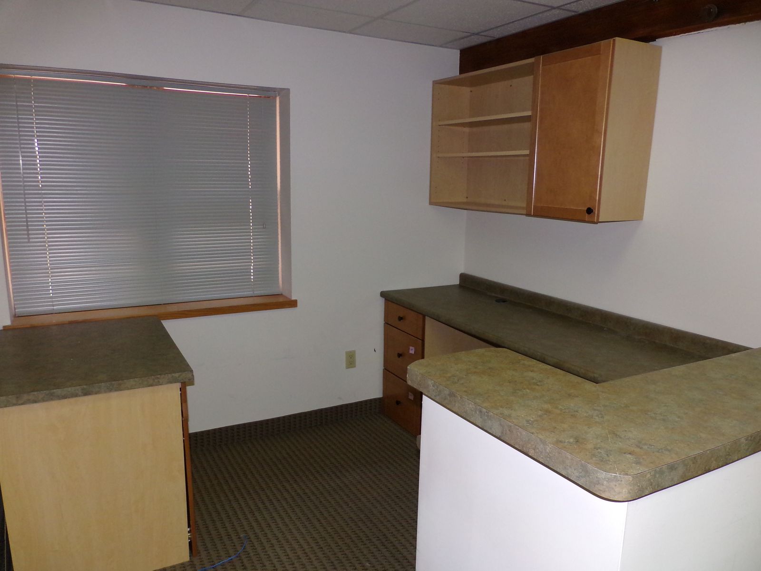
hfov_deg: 67.3
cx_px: 380
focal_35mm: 26
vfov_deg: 53.1
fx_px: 572
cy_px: 286
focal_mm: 4.7
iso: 200
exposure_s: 1/34
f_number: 3.2
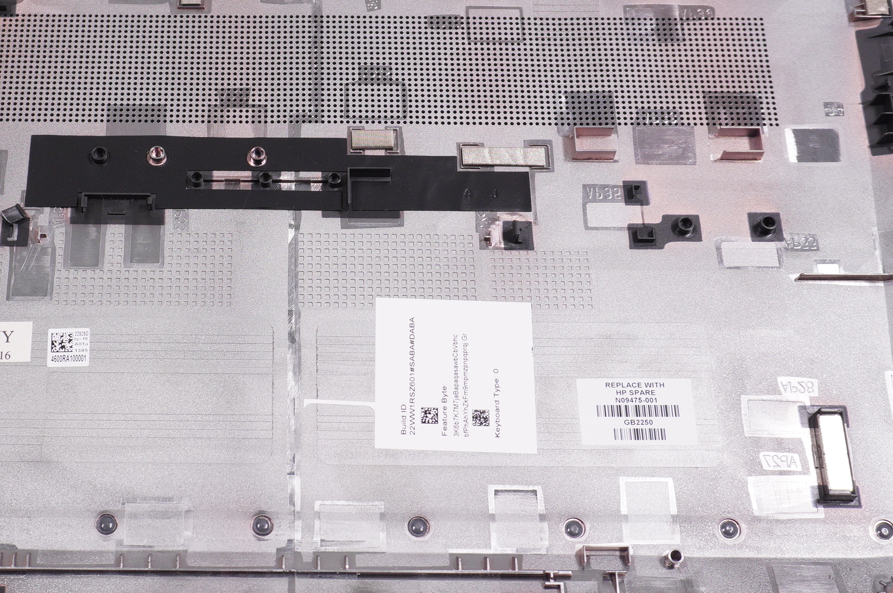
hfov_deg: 32.0
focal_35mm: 62
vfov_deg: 21.8
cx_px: 265
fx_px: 1536
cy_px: 247
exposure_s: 1/250
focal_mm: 21
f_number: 5.6
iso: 400
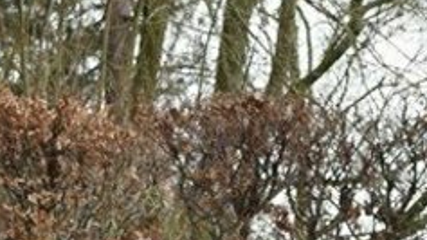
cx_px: 110
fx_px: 2342
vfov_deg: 5.7
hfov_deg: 10.4
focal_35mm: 207
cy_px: 554
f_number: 3.8
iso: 200
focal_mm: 26
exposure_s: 1/200
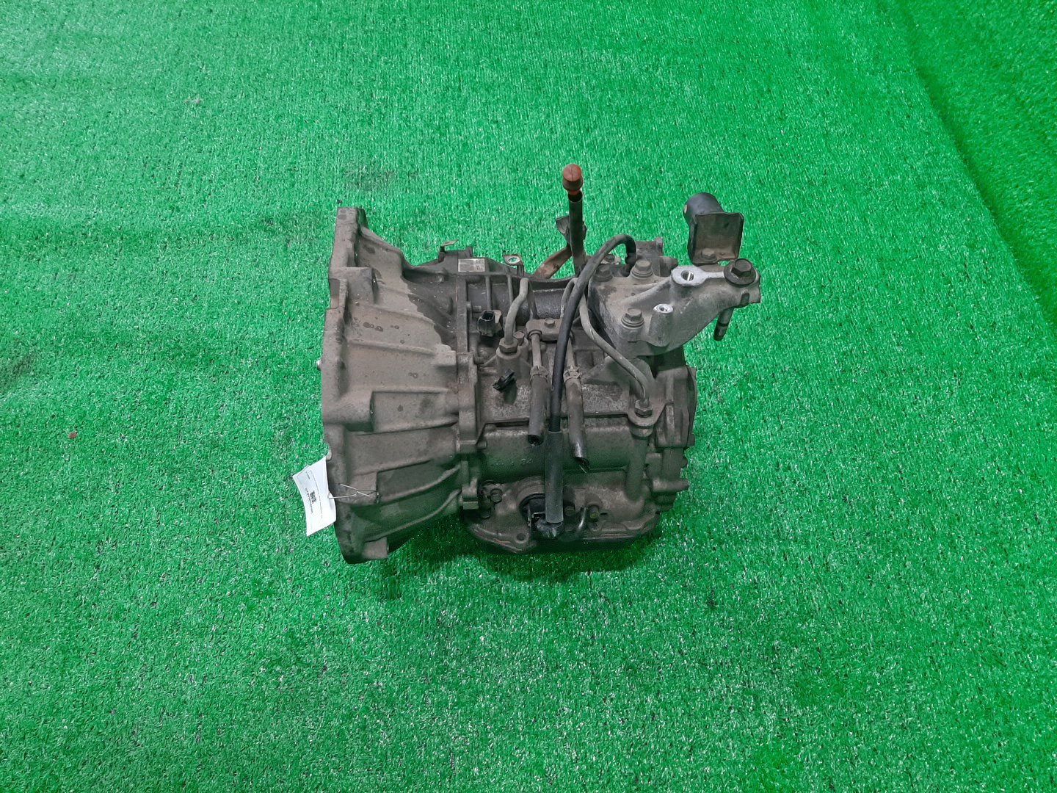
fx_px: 794
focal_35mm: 26
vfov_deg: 53.1
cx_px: 528
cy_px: 396
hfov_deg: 67.3
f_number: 1.7
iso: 95
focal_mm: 3.93
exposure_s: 1/50
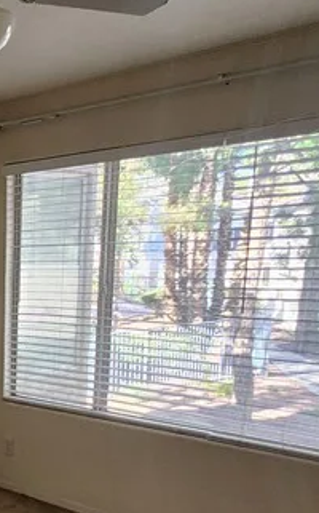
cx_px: -214
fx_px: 613
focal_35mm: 44
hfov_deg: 21.8
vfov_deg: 44.2
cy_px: 366
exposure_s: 1/60
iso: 80
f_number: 2.2
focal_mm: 1.74
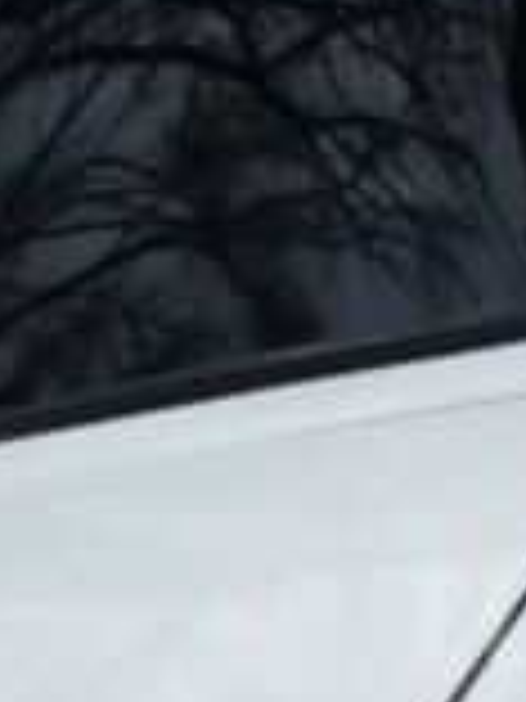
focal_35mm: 89
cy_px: 621
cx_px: 742
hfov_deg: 15.5
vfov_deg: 21.6
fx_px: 1803
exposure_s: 1/694
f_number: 1.9
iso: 64
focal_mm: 3.7
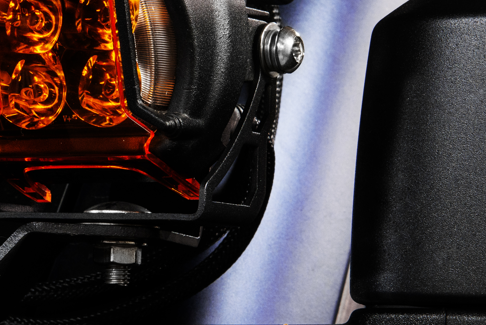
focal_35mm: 207
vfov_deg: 6.6
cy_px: 137
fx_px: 2795
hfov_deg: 9.9
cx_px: 133
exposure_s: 1.6
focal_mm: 70
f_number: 18
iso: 400
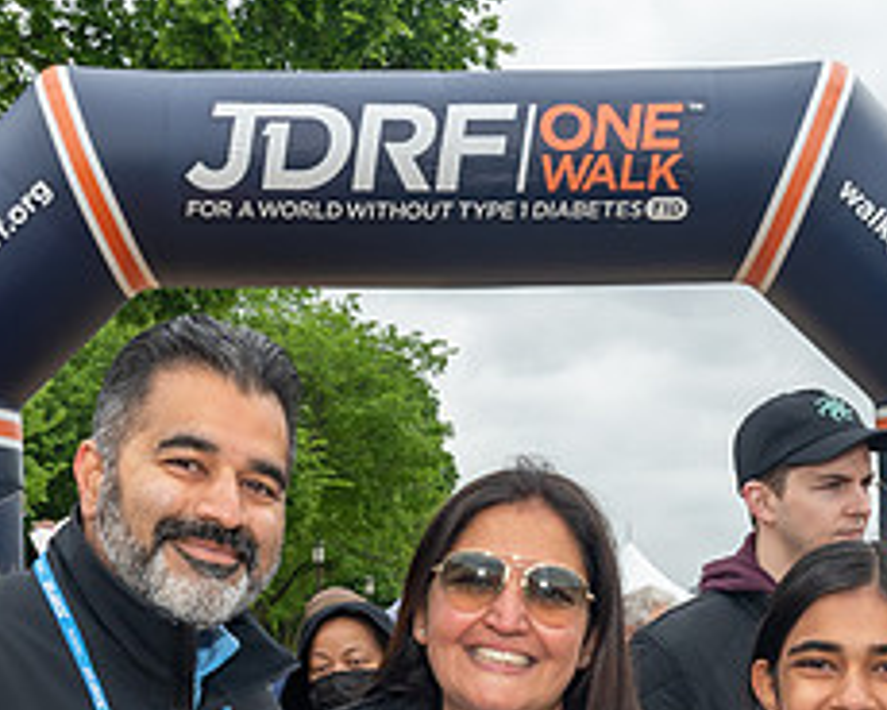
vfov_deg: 18.0
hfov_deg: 23.6
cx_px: 488
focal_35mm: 81
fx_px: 2126
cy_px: 840
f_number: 9
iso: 200
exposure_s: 1/250
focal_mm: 19
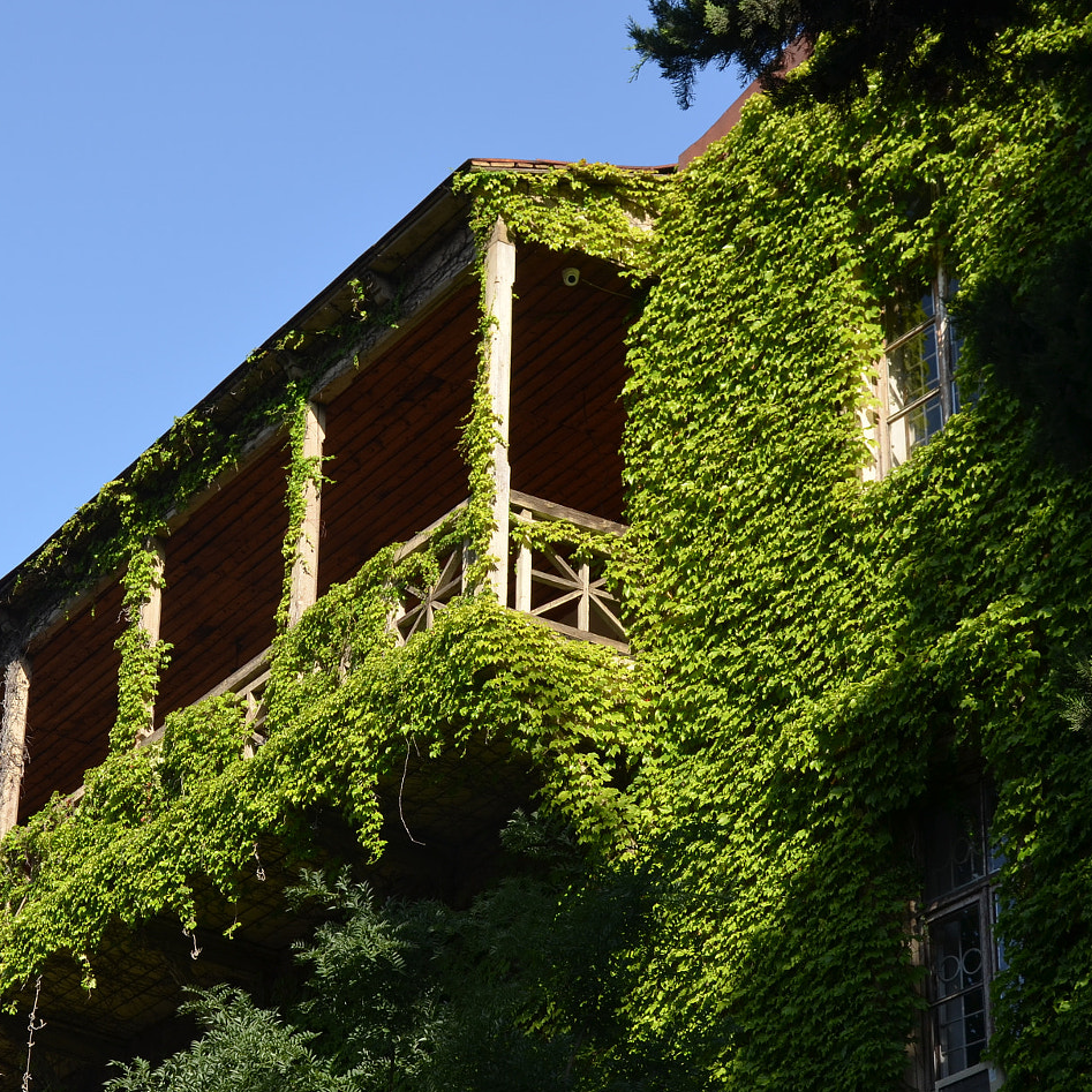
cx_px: 287
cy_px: 601
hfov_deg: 20.0
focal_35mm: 86
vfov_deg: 20.2
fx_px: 3069
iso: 200
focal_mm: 40
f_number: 8
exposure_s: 1/250
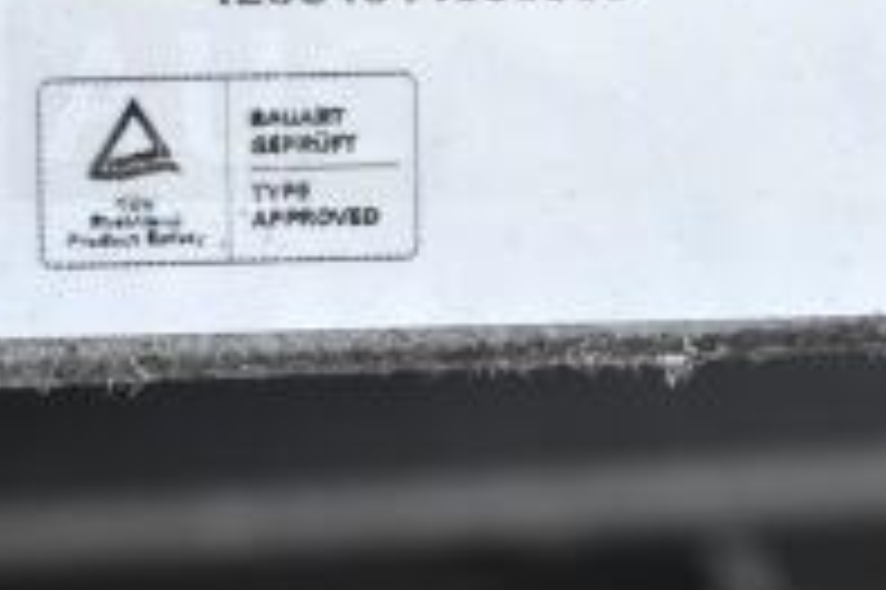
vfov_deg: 8.6
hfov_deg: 13.0
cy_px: -155
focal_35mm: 158
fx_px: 3885
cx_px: 508
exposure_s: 1/100
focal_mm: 34
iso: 1600
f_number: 5
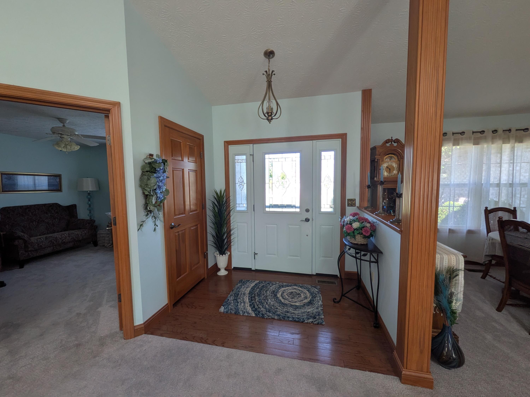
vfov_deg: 85.7
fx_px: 214
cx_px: 265
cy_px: 198
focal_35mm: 14
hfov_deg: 102.1
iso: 111
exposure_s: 1/120
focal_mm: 1.83
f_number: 2.2
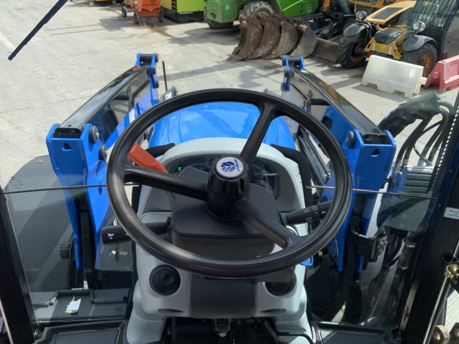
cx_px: 226
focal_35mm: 30
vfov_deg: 46.8
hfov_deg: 60.0
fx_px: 398
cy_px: 168
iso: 16
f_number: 1.8
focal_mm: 3
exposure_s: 1/759
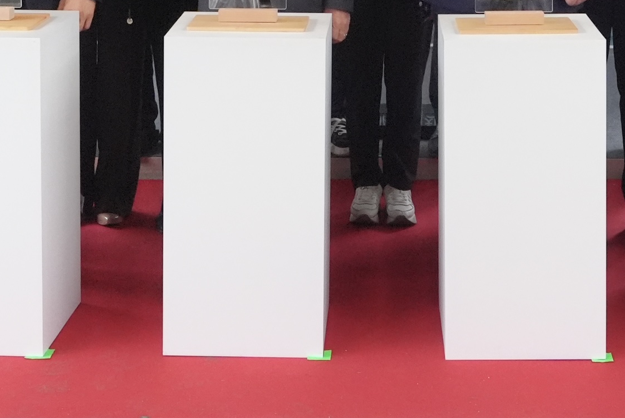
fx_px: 1581
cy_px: -165
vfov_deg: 14.3
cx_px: 378
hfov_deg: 22.3
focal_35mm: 91
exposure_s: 1/320
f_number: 6.3
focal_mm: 26
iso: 5000
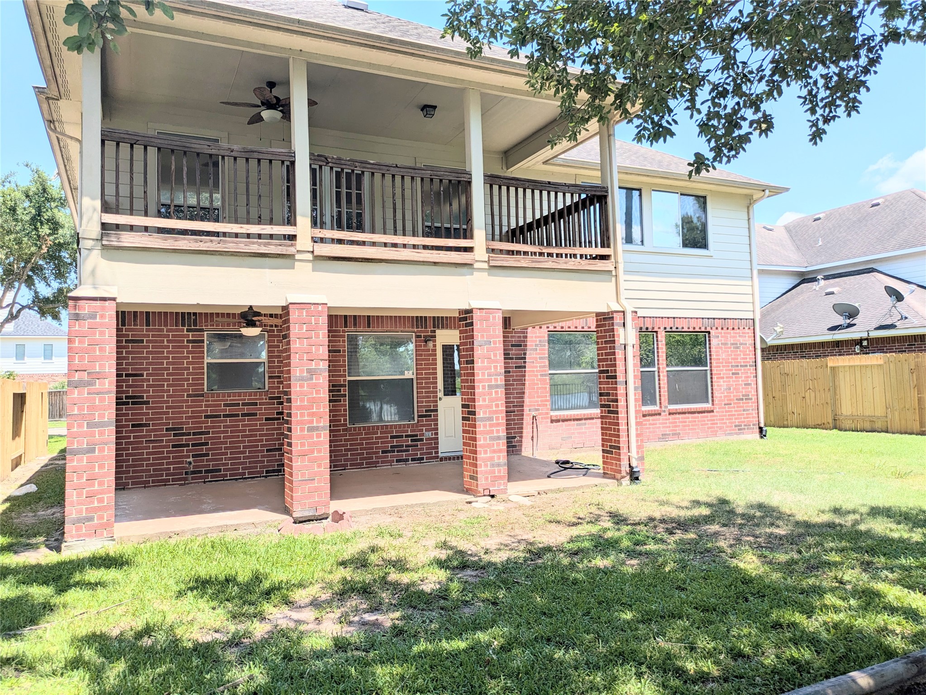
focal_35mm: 25
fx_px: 669
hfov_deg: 69.4
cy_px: 348
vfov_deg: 54.9
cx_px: 463
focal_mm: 5.43
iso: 41
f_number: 1.89
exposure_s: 1/1653
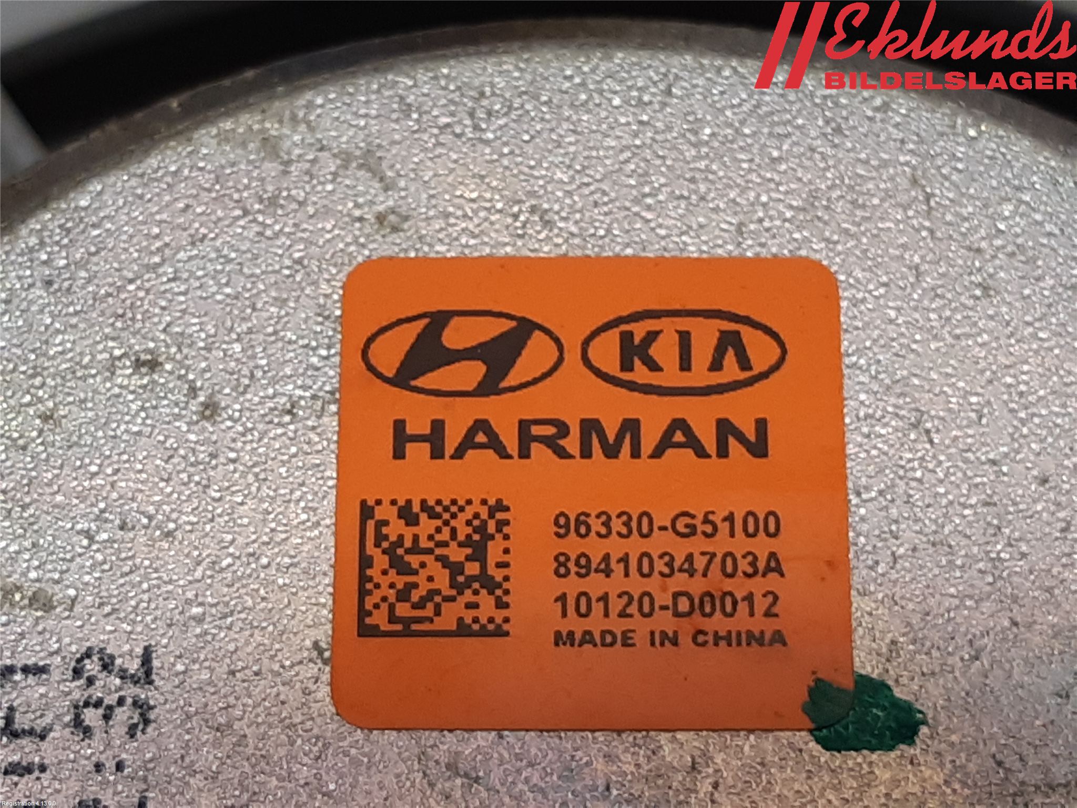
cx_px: 538
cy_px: 404
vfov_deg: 53.1
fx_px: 809
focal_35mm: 26
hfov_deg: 67.3
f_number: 1.7
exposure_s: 1/50
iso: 64
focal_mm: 3.93
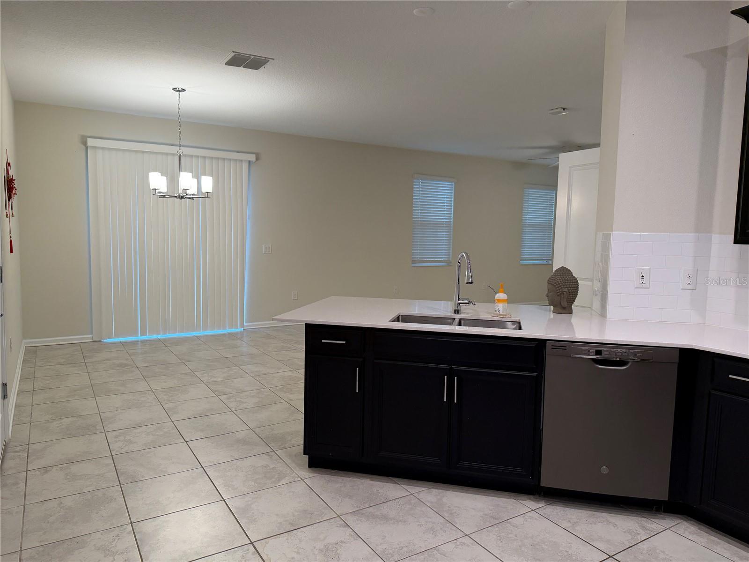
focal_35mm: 24
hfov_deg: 71.6
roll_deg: -1.2
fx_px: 519
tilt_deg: -5.3
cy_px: 281
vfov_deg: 56.8
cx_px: 374
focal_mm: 6.76
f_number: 1.78
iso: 200
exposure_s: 1/120
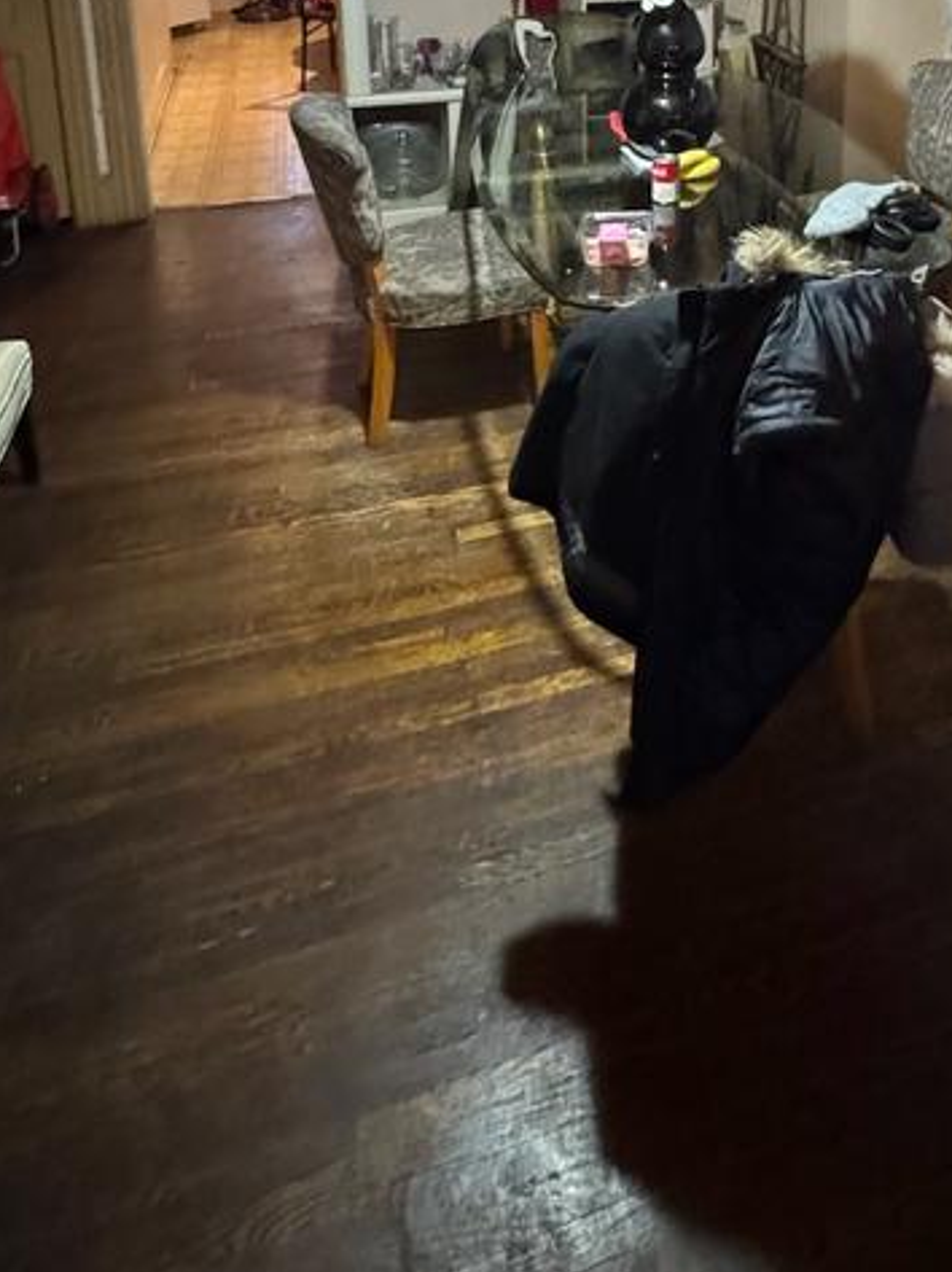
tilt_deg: -13.1
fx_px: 1175
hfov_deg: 42.5
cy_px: 56
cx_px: 731
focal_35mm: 32
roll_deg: +0.8
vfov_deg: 48.7
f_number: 2.2
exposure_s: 1/40
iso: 1600
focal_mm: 2.22
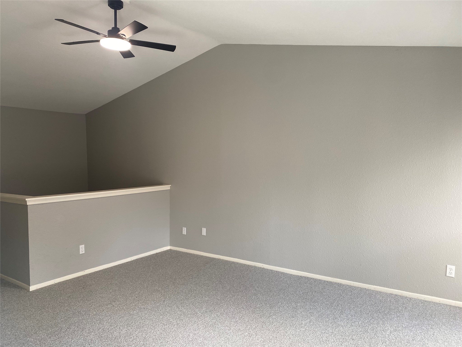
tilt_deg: -2.6
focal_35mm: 26
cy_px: 174
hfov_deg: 67.3
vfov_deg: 53.1
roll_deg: +0.4
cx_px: 231
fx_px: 347
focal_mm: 4.25
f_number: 1.8
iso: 80
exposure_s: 1/121
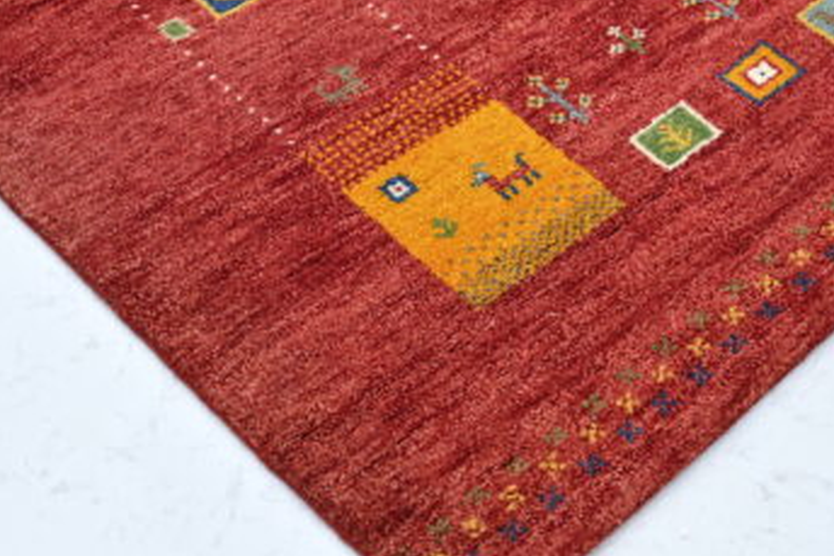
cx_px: 449
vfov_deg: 19.9
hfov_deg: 29.7
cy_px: 194
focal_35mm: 68
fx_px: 1575
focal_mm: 39
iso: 125
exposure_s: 1/25
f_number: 4.5
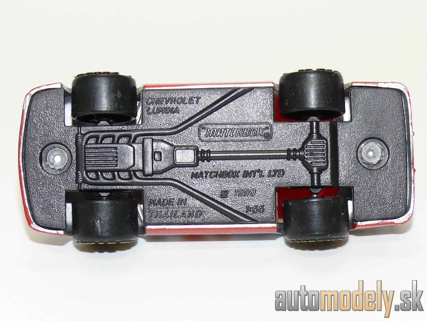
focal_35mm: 112
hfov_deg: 17.6
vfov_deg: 13.2
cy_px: 160
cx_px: 214
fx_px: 1382
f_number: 4
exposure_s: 1/30
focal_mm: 14.2
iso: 100
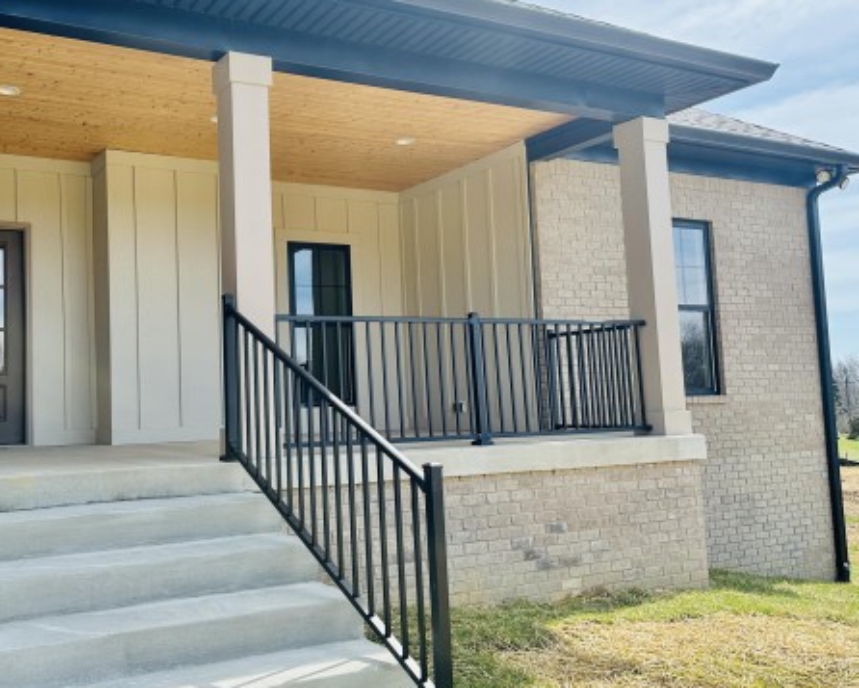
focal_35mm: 35
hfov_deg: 50.2
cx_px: 255
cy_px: 326
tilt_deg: +4.9
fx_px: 890
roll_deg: +1.7
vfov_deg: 42.2
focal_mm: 6.86
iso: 80
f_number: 1.78
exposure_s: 1/1845
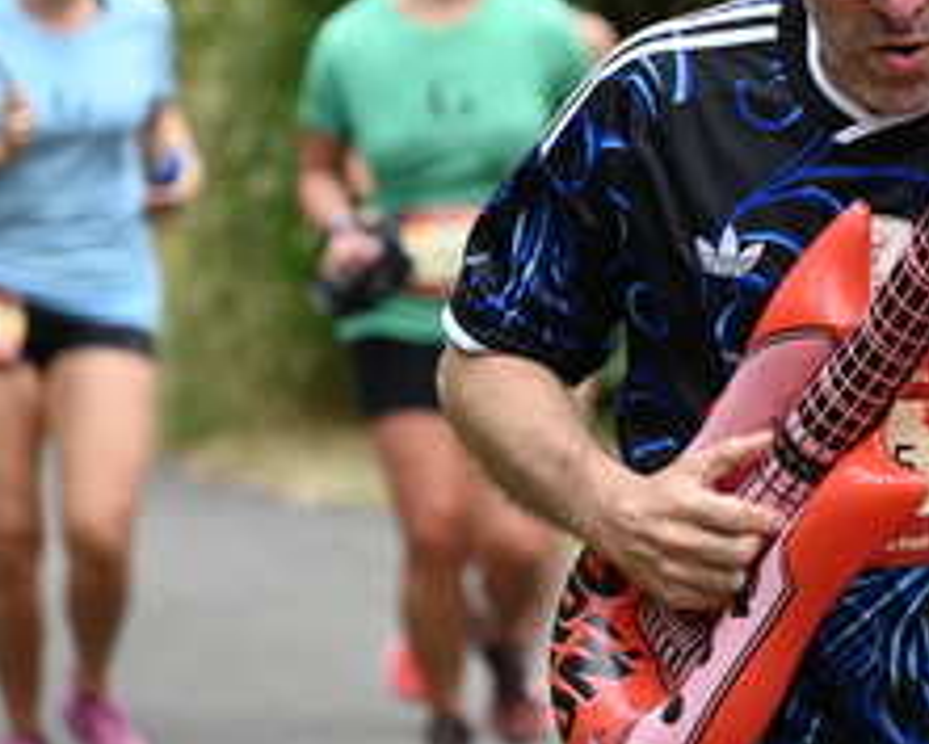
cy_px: 111
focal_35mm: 467
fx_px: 12846
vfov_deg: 3.3
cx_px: 883
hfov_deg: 4.1
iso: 400
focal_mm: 200
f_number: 6.3
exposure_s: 1/320
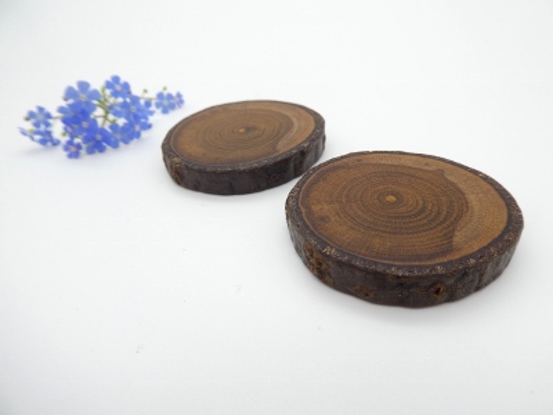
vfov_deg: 56.8
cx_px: 276
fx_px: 383
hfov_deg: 71.6
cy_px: 208
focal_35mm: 24
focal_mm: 4.3
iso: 80
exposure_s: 1/60
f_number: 3.5
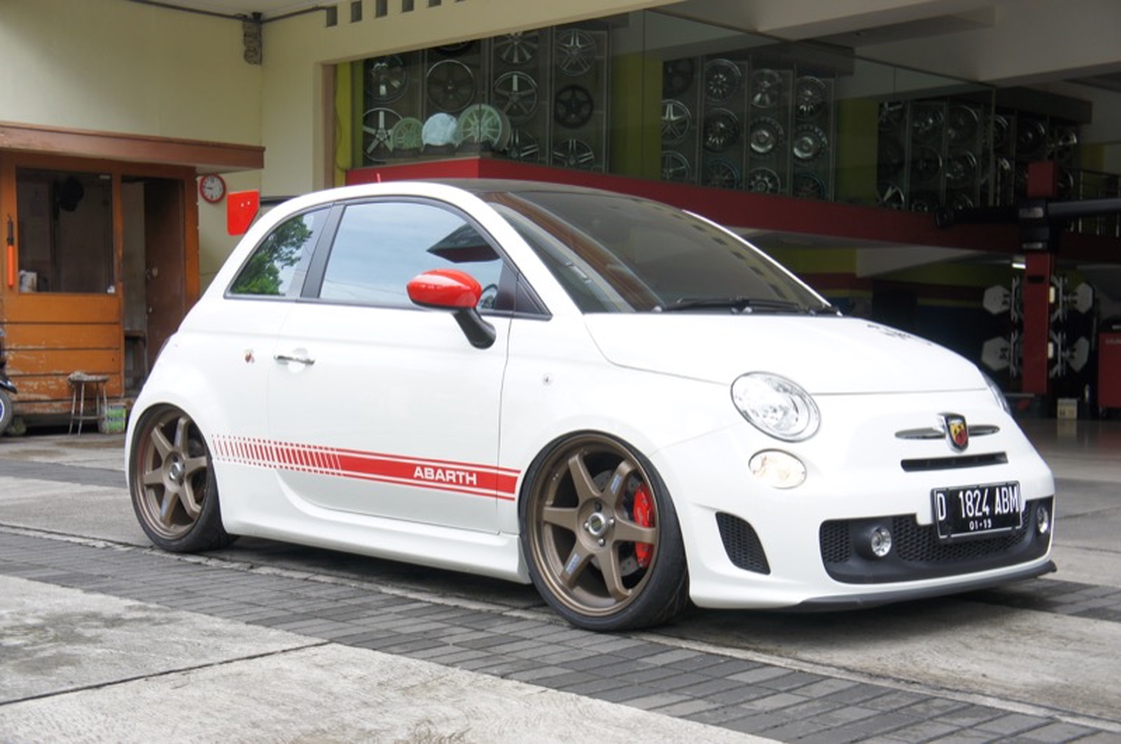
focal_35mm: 52
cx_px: 560
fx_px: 1632
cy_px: 372
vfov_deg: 25.7
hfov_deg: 37.9
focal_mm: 35
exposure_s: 1/125
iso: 200
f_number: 5.6
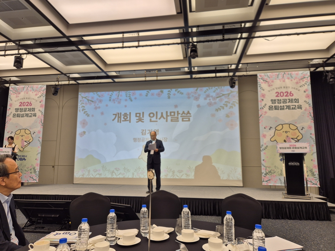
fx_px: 223
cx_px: 168
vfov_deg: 58.9
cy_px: 126
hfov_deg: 73.9
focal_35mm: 23
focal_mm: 5.4
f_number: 1.8
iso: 32
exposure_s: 1/120
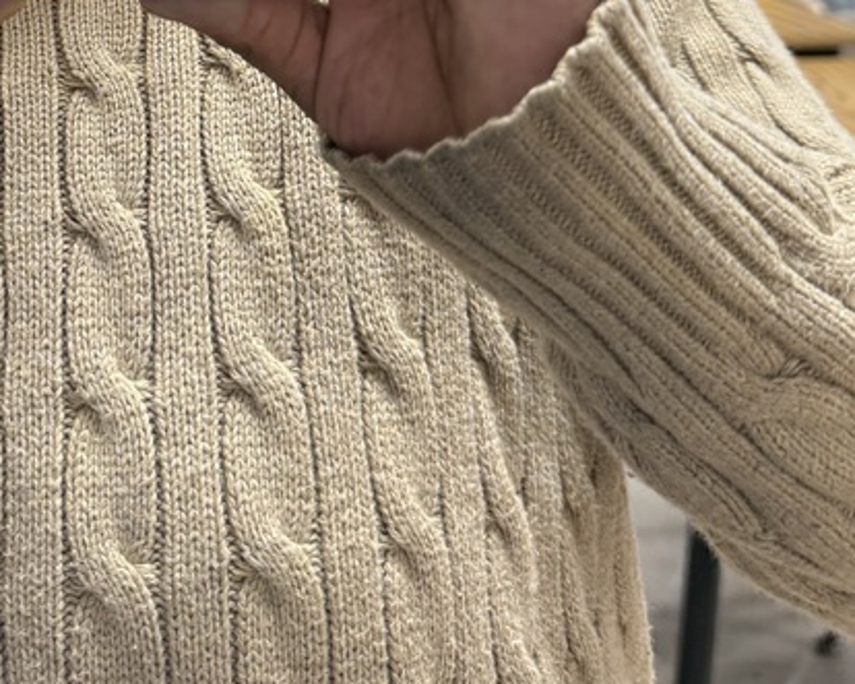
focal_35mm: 58
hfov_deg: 31.9
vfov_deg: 23.1
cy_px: -215
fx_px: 1467
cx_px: 207
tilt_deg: +0.3
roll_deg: +1.3
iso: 200
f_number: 1.78
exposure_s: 1/70
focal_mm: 6.76
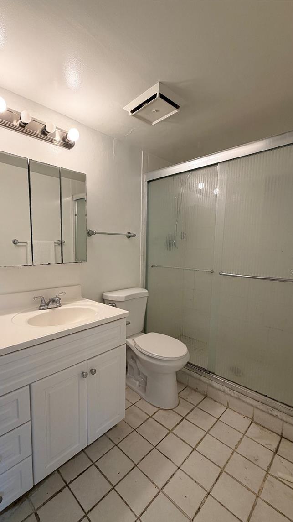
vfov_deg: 99.3
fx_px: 221
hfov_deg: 66.4
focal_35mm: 16
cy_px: 272
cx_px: 118
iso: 80
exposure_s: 1/120
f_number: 2.2
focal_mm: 2.22
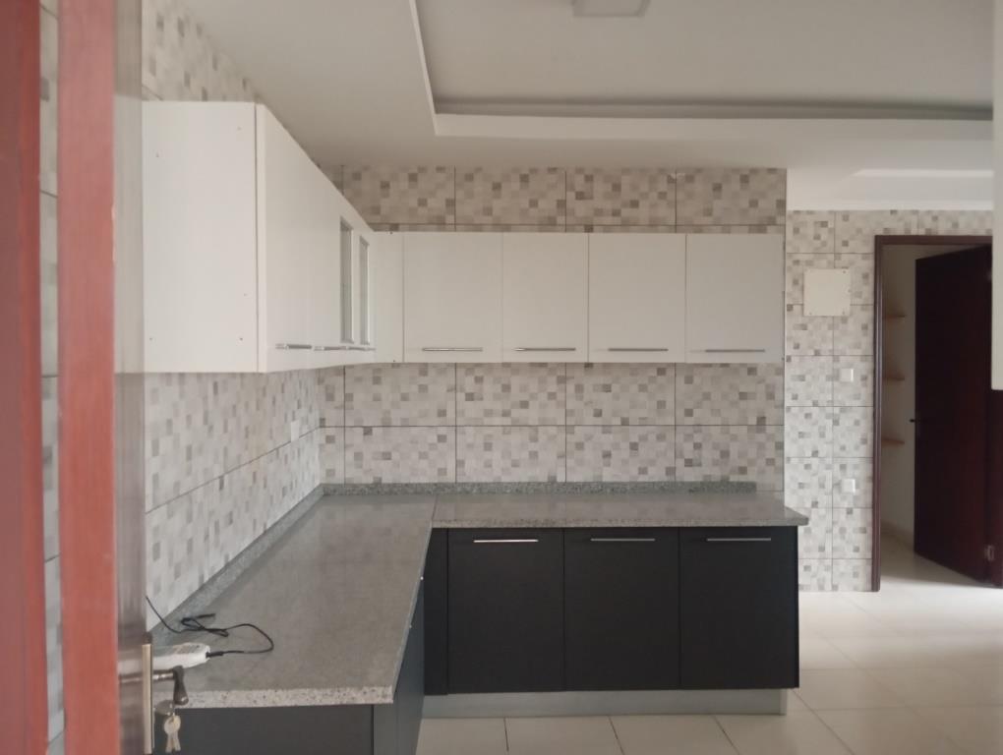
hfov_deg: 63.4
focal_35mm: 28
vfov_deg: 49.9
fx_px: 812
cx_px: 502
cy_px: 378
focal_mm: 4.22
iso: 3191
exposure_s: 1/24
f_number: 1.8
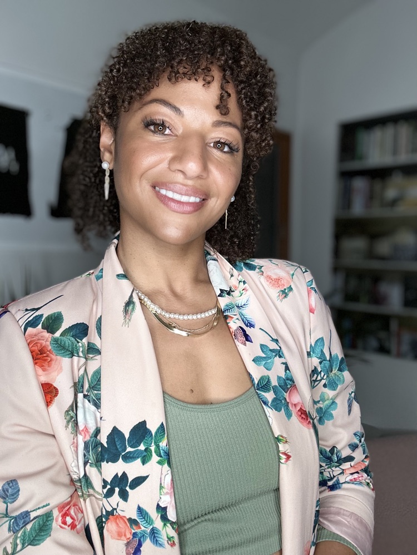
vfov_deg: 60.0
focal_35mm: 30
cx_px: 208
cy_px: 278
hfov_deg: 46.8
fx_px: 482
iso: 64
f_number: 1.9
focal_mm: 2.69
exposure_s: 1/60
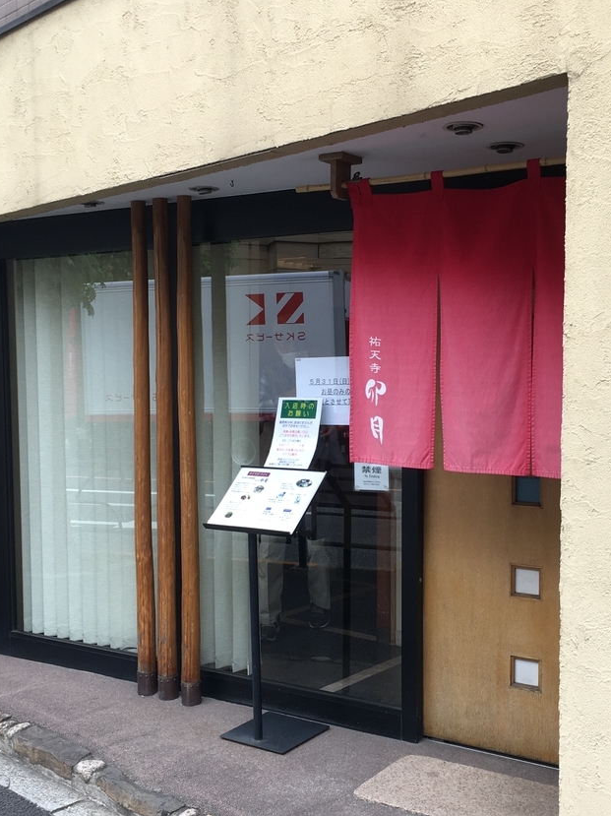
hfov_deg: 34.3
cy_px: 439
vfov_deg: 44.8
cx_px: 336
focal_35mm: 42
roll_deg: +0.2
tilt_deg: -5.4
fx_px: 989
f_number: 2.2
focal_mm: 4.15
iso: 25
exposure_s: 1/120
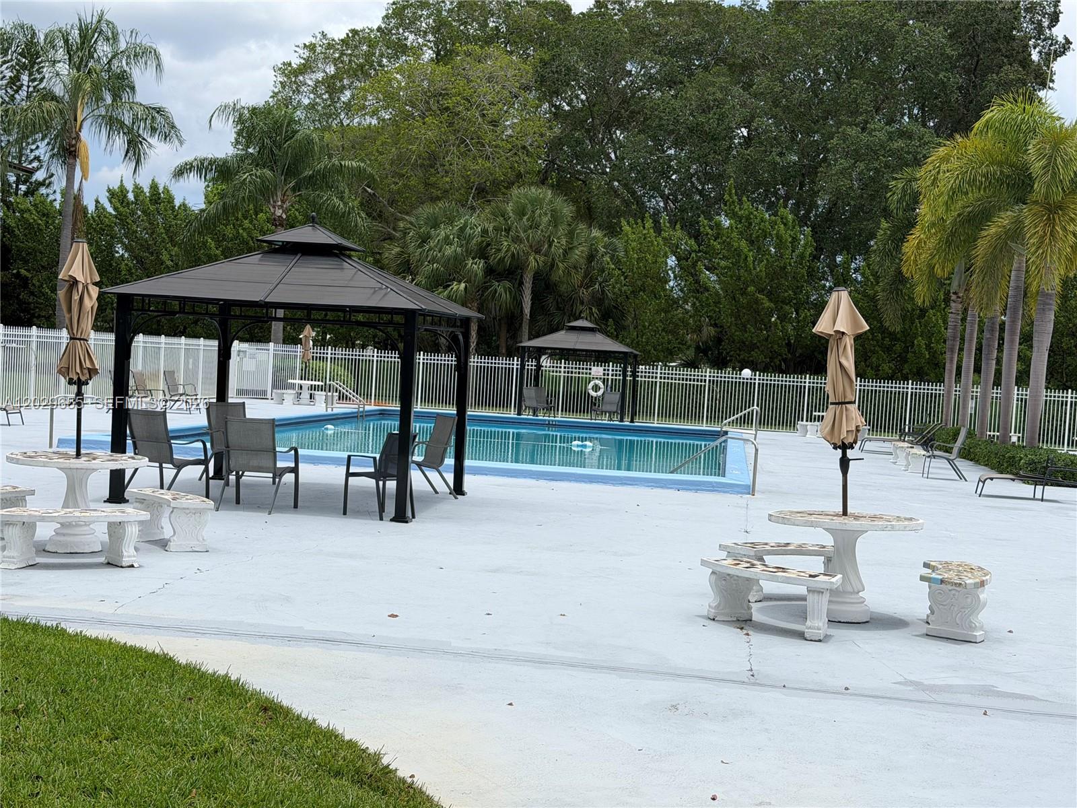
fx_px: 1493
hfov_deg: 39.7
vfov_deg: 30.3
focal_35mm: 48
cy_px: 404
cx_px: 538
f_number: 1.78
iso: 80
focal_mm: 6.76
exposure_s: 1/7143
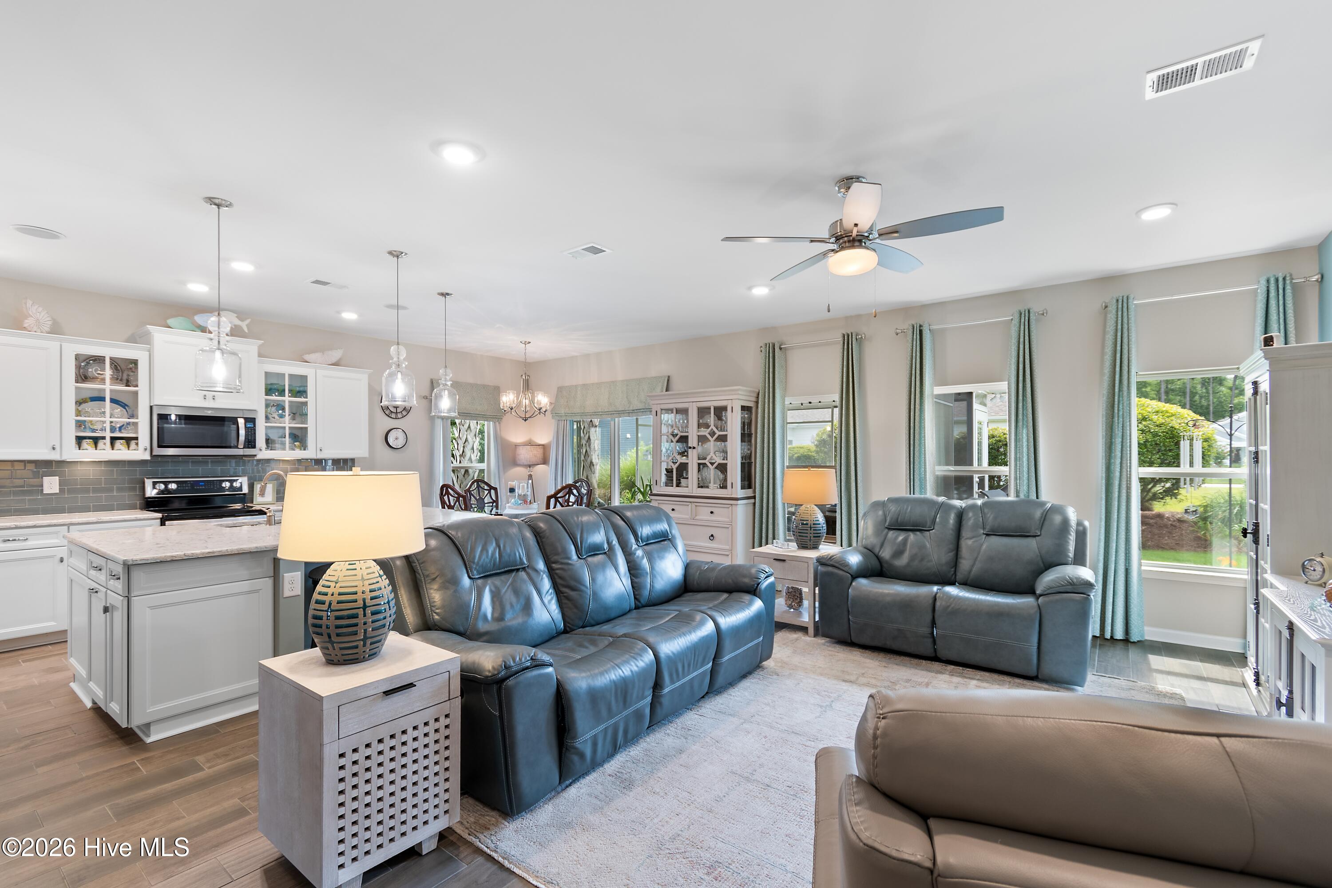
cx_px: 666
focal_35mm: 15
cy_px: 444
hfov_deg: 100.4
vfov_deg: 77.3
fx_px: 555
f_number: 4.5
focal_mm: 10
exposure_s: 1/4
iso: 100
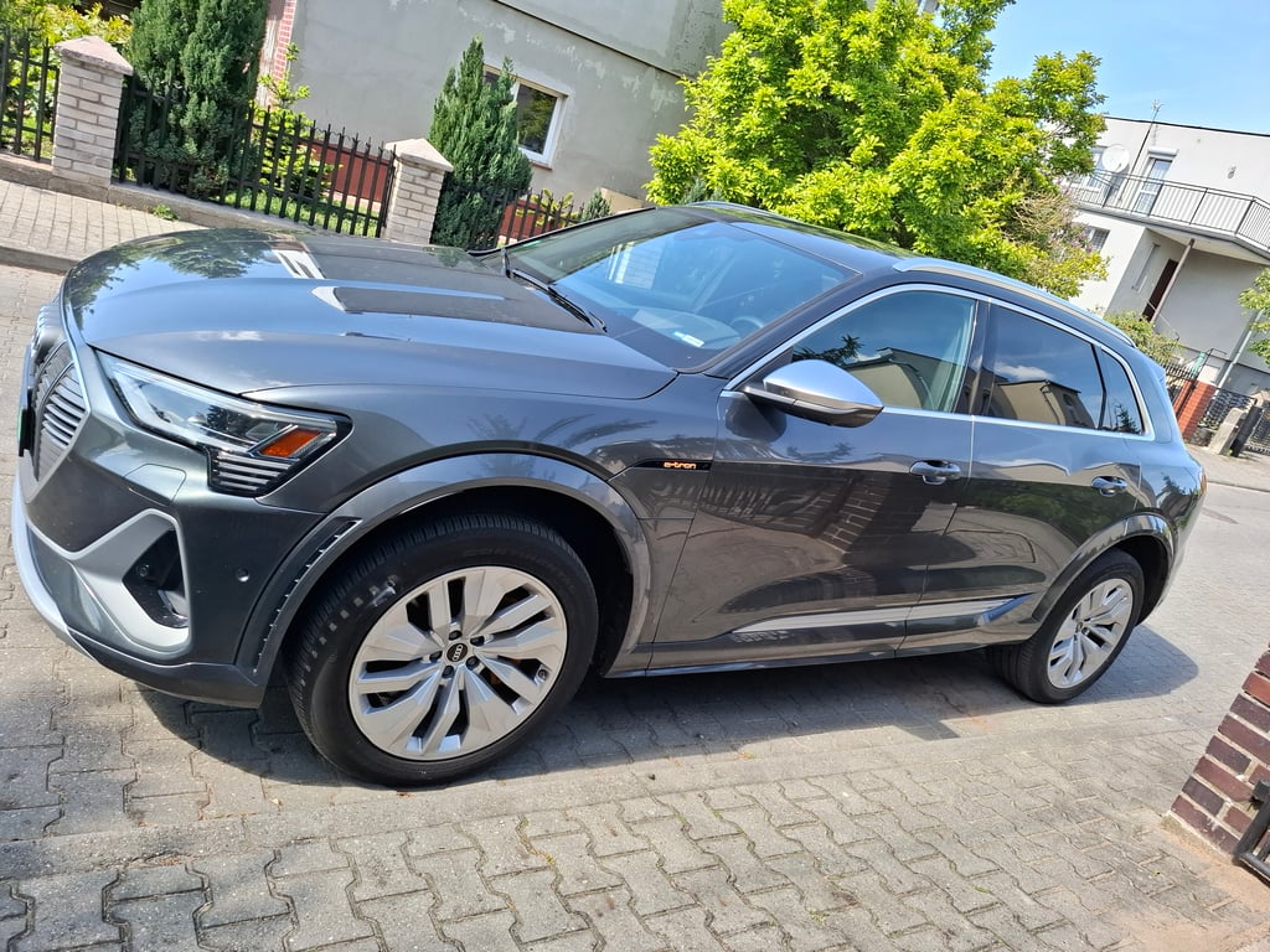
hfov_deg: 73.9
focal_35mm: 23
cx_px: 635
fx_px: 844
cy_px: 476
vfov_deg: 58.9
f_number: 1.8
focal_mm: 5.54
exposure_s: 1/526
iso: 50
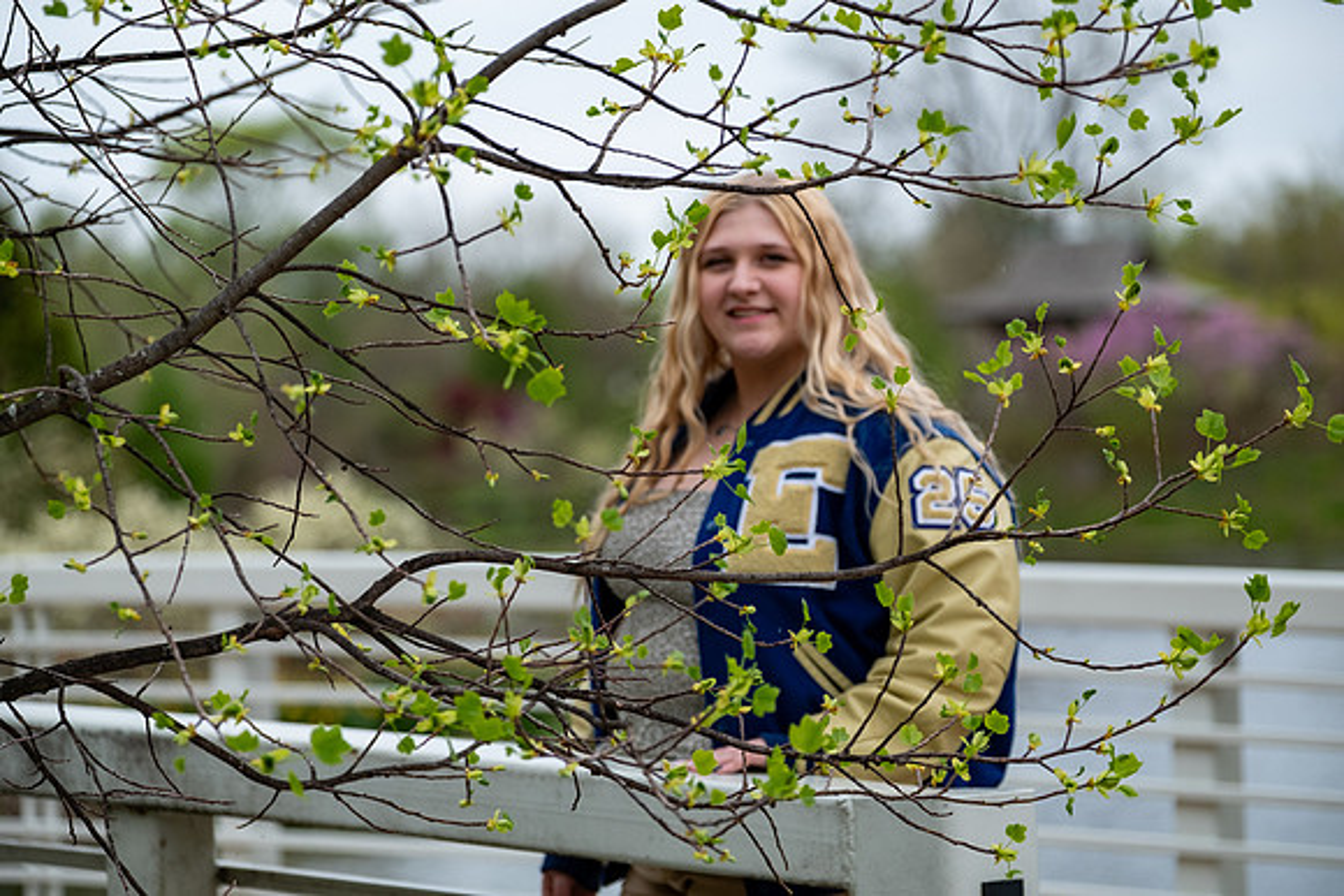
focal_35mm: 142
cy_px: 448
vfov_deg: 9.7
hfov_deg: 14.4
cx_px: 672
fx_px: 5302
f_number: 2.8
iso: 250
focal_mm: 94.5
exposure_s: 1/1000
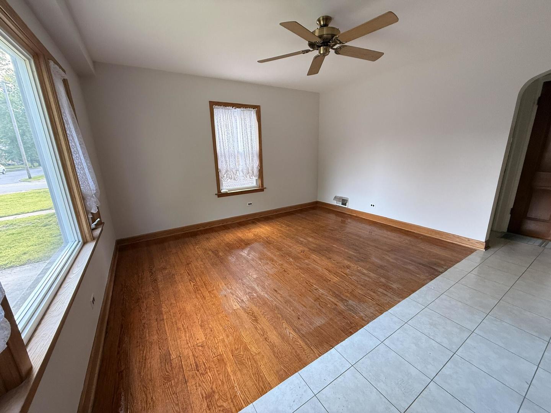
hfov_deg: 102.1
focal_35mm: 14
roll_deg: +1.6
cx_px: 276
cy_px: 206
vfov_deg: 85.7
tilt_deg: -14.2
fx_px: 223
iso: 320
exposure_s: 1/99
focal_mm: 2.22
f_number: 2.2
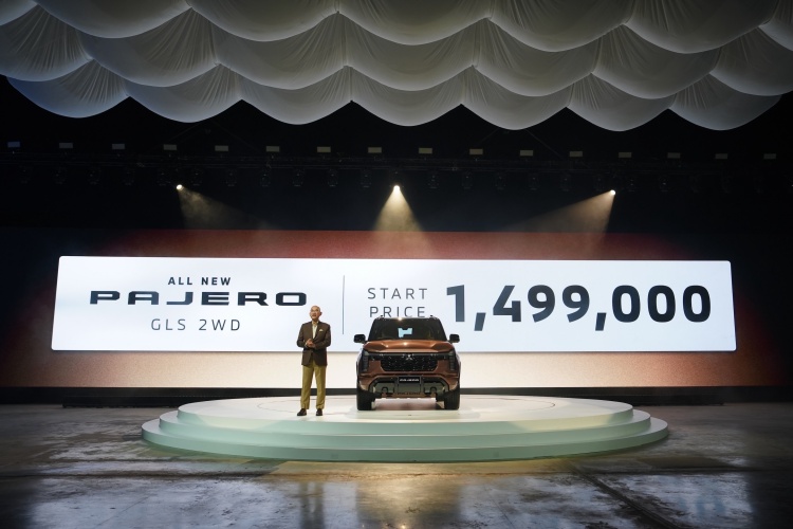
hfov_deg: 61.9
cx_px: 396
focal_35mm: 30
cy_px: 264
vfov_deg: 43.6
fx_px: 661
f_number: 3.5
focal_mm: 25.5
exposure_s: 1/16.8
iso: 800
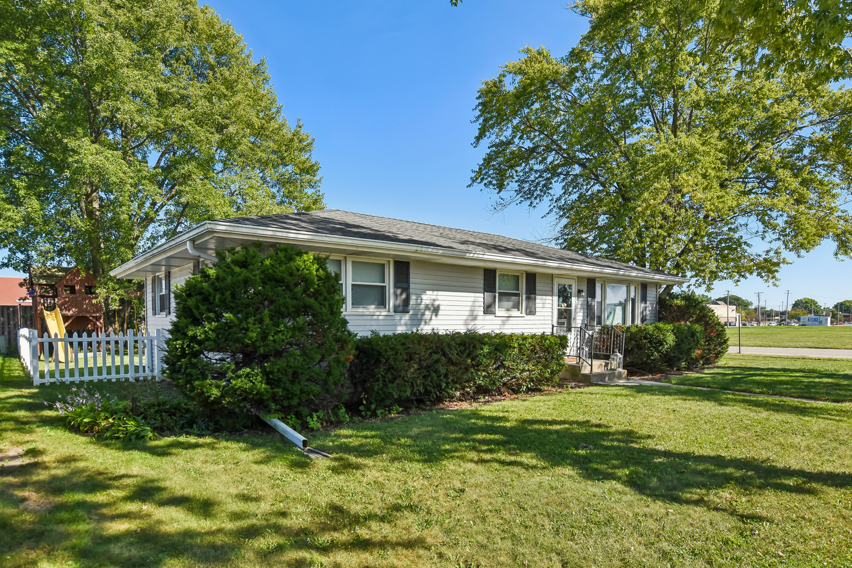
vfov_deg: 63.2
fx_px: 461
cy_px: 284
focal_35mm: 20
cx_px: 426
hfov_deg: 85.4
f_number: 8
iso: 400
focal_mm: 13
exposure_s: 1/800
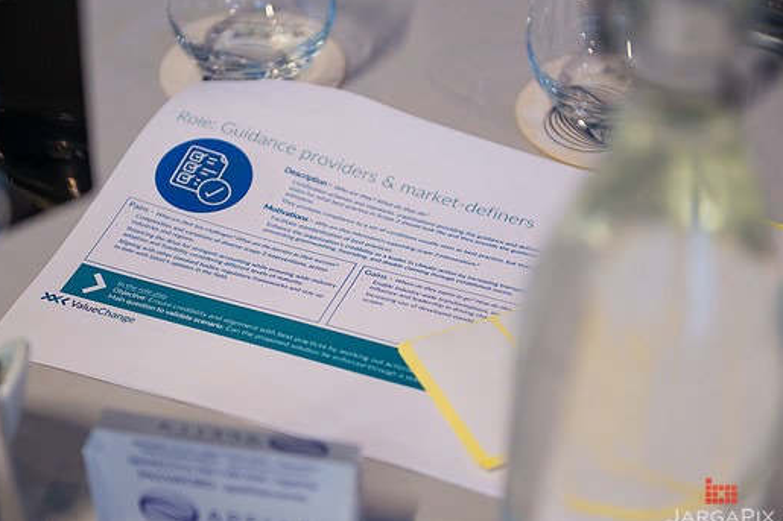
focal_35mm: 80
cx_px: 373
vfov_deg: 17.1
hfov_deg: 25.4
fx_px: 1739
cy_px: 264
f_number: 3.2
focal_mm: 70
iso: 1600
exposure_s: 1/320
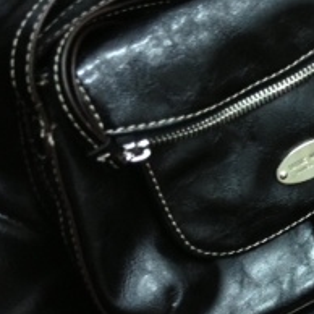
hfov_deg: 15.7
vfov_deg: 17.1
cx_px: 473
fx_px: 1047
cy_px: 168
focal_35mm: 102
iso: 160
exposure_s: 1/20
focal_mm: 4.28
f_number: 2.4
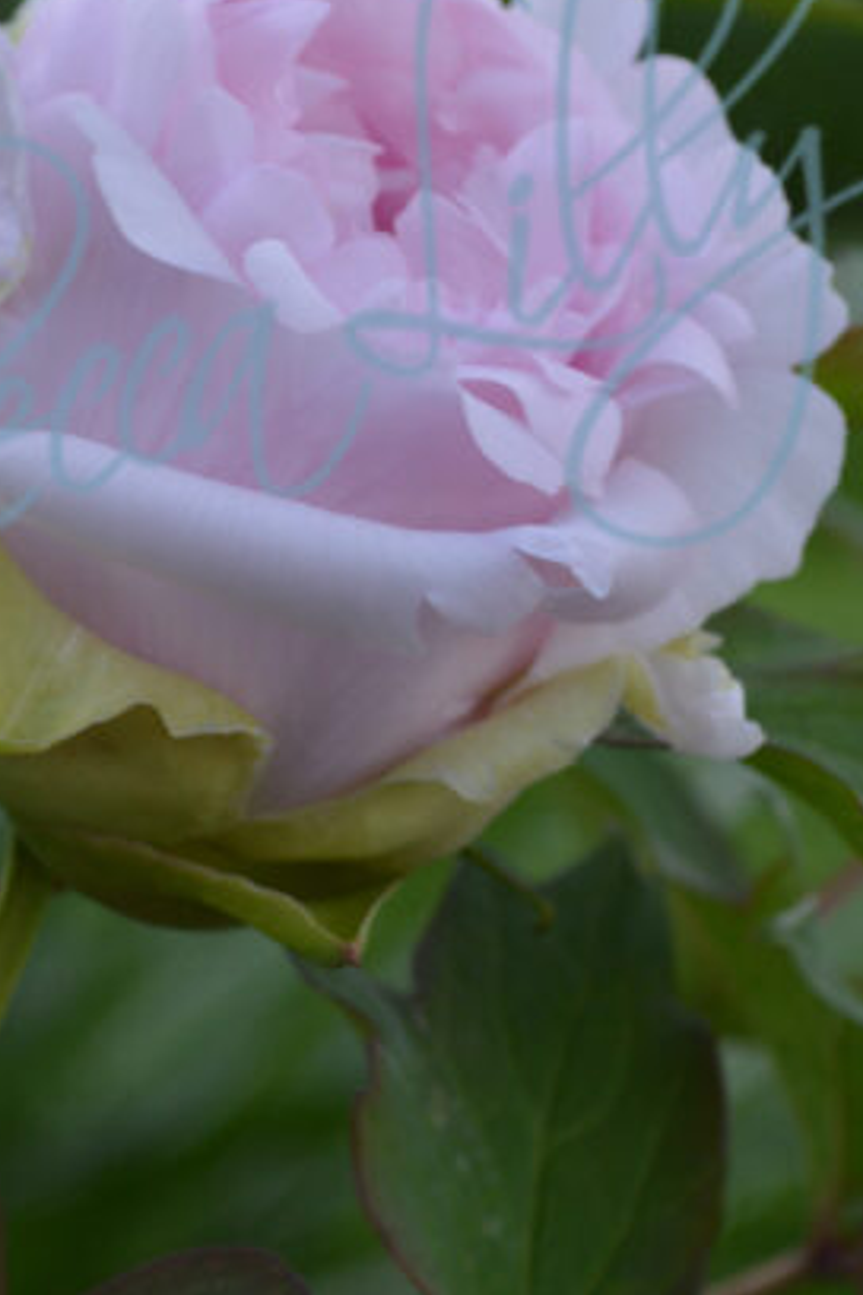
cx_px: 206
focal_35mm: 137
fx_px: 4920
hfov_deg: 10.0
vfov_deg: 15.0
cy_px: 392
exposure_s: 1/80
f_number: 8
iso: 400
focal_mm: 55
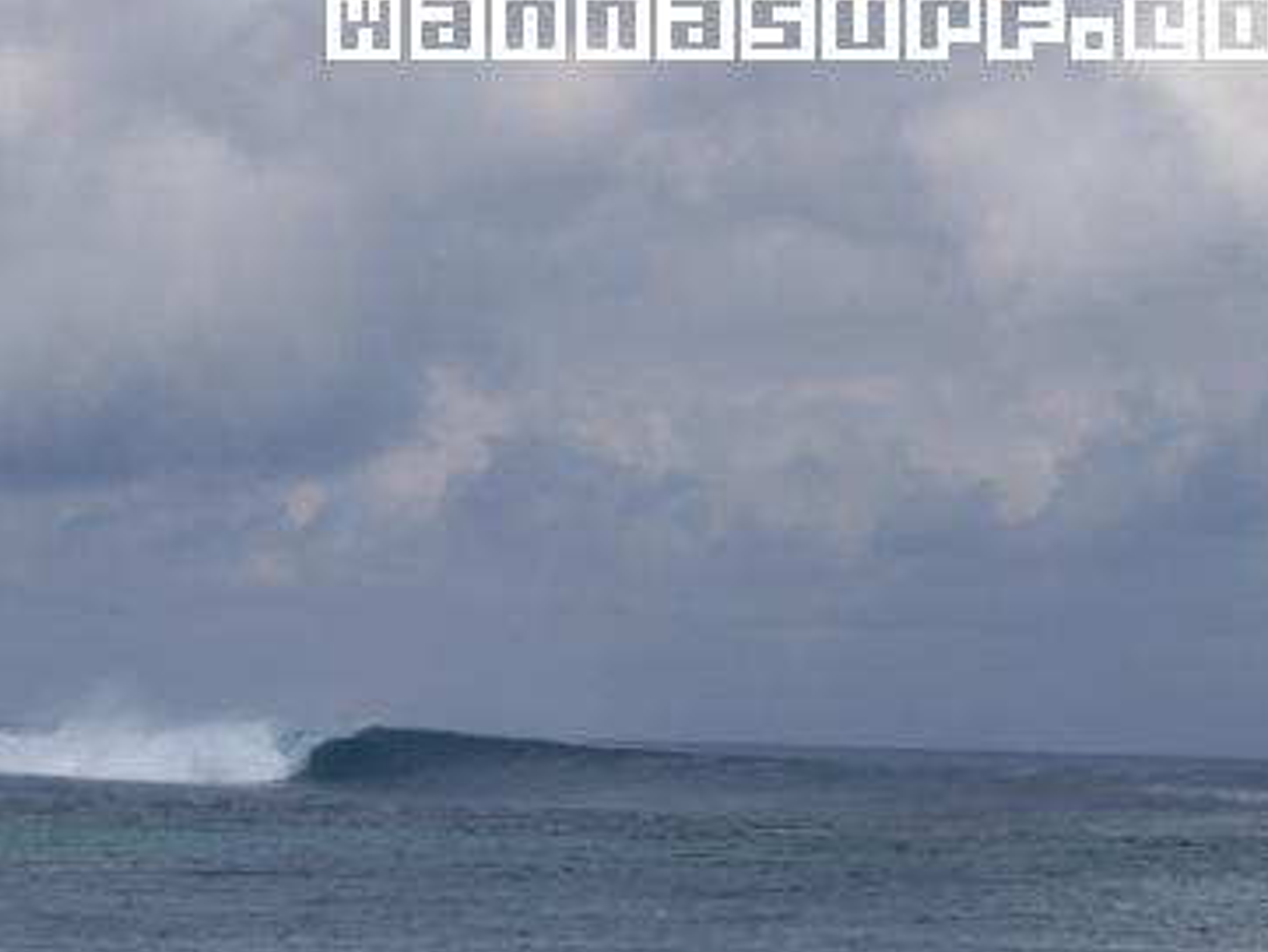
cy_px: 692
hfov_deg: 11.7
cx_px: 455
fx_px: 6193
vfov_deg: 8.8
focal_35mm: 169
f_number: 9.5
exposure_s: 1/350
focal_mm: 16.8
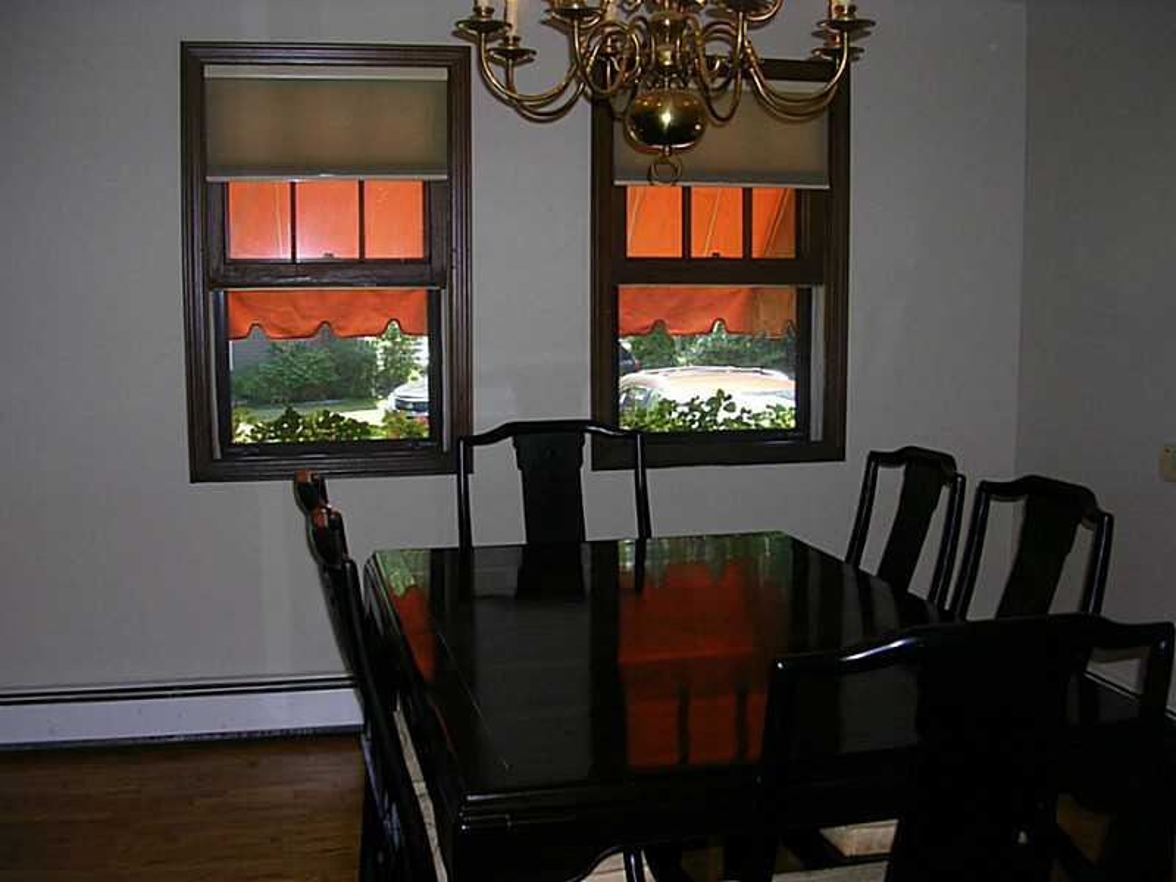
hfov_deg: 49.0
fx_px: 1291
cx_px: 588
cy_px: 441
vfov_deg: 37.7
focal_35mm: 38
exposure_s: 1/60.1
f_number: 2.8
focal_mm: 5.8
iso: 50
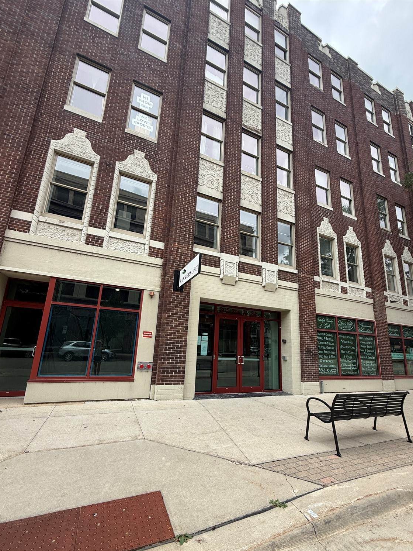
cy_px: 295
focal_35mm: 15
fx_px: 239
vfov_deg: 98.0
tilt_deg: +12.7
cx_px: 210
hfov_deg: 81.7
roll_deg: -3.4
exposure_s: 1/554
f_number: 2.2
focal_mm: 2.22
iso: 50
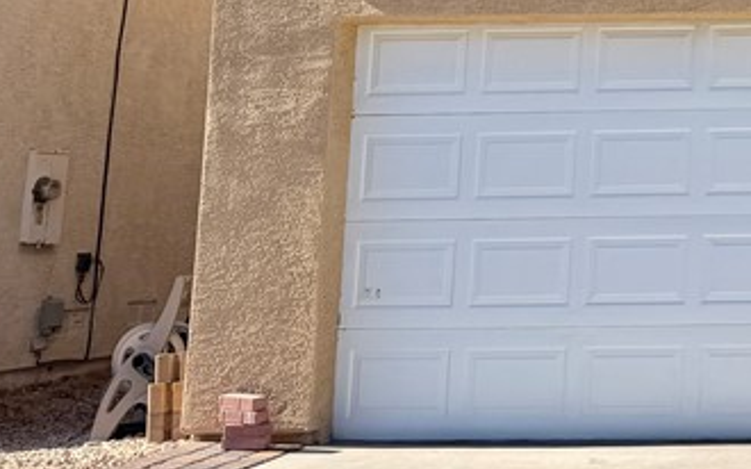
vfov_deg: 15.9
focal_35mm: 79
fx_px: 1616
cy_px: -96
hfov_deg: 23.1
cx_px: 983
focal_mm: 6.76
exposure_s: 1/2445
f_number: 1.78
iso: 80
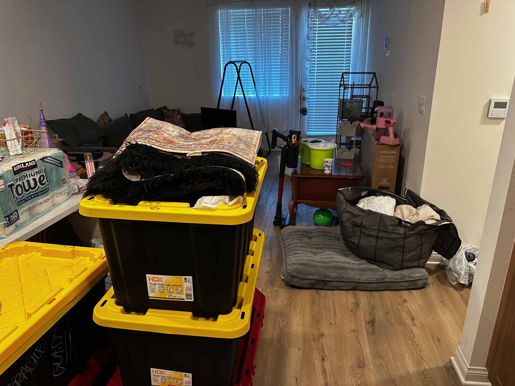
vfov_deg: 56.8
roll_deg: +1.4
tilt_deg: -18.4
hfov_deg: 71.6
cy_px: 193
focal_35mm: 24
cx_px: 258
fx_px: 357
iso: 400
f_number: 1.78
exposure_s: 1/60
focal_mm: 6.86
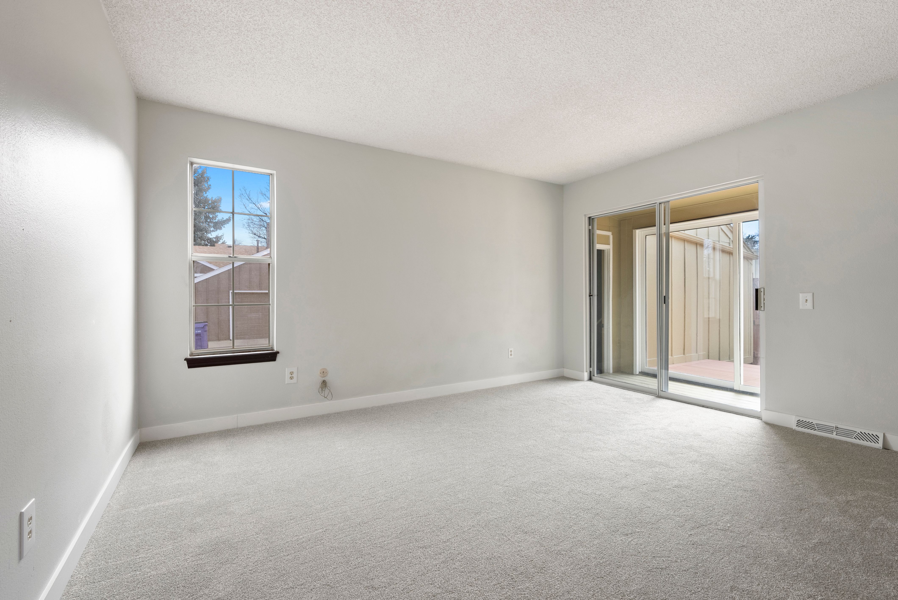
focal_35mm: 15
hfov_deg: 100.4
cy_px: 300
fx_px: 374
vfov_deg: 77.4
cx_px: 449
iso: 800
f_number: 8
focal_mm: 15
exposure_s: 1/6
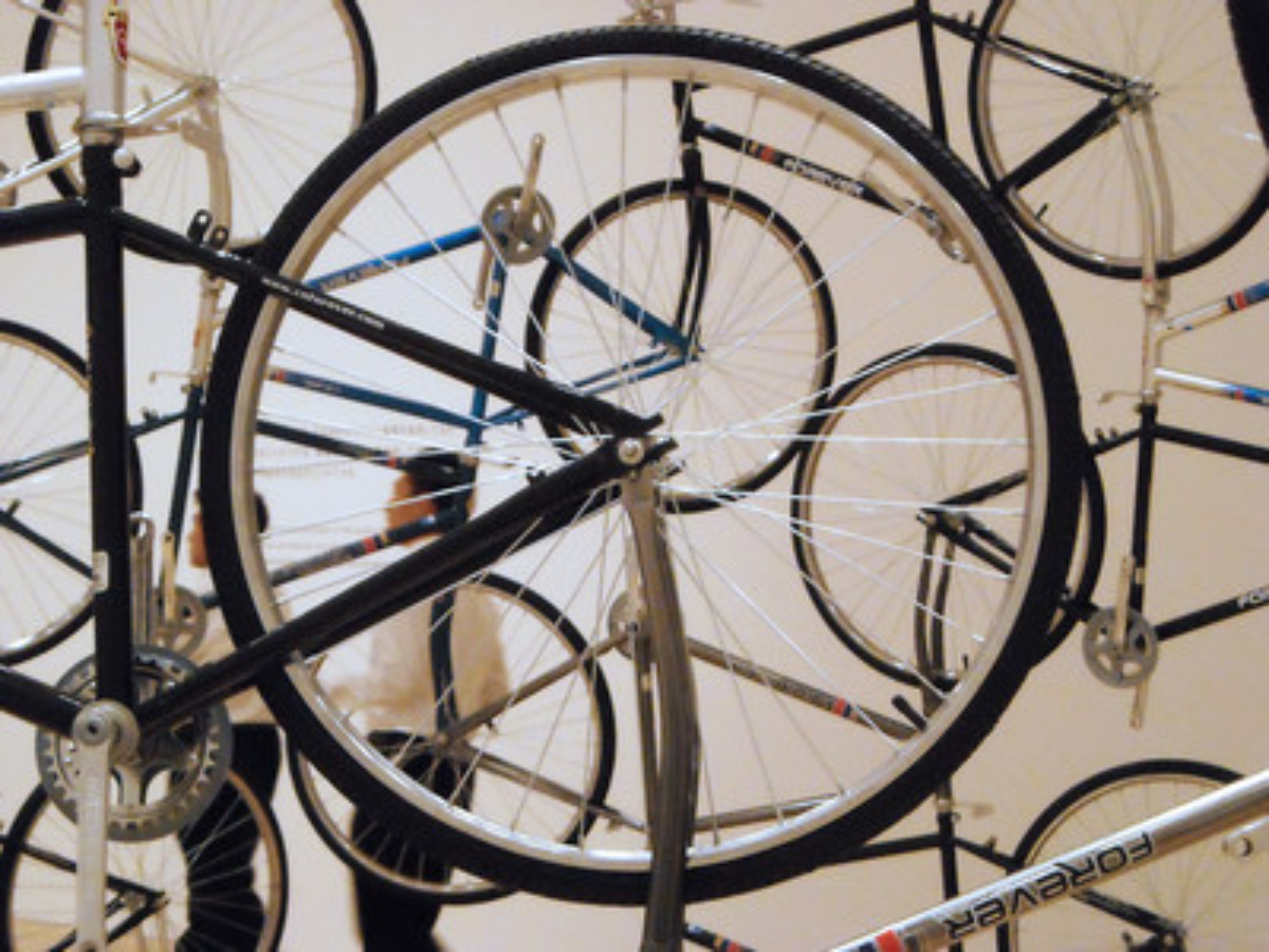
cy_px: 476
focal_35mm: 105
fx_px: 3849
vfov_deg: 14.1
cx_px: 634
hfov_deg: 18.7
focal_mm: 17.1
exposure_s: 1/44
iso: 800
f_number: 4.7
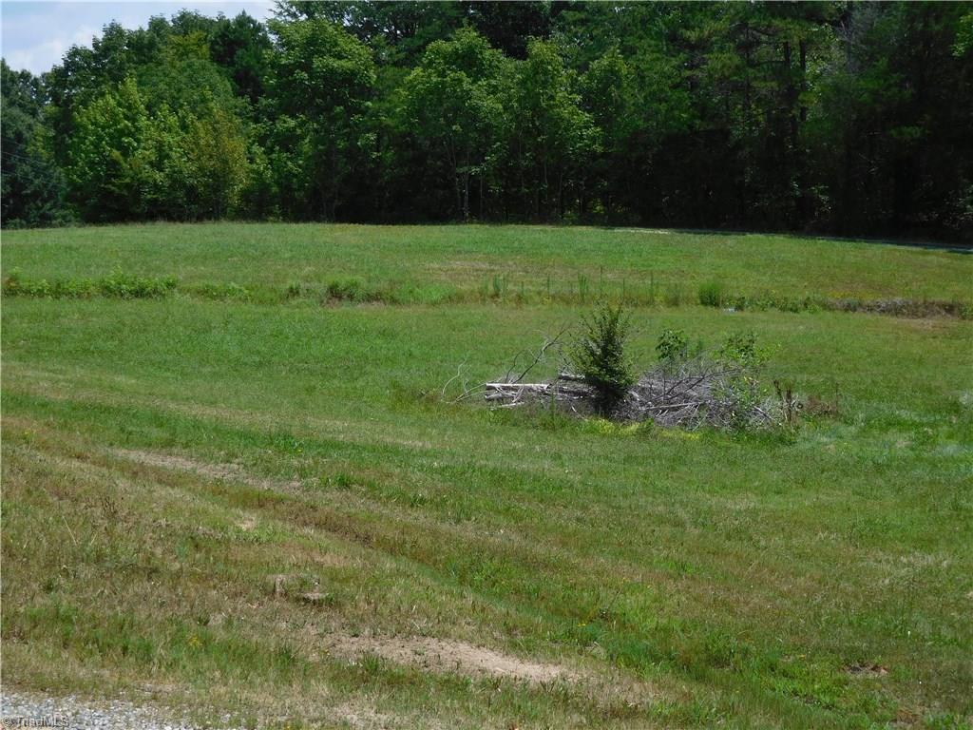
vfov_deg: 23.7
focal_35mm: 62
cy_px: 365
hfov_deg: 31.2
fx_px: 1743
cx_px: 486
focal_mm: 11.1
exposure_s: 1/800
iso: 125
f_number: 4.4
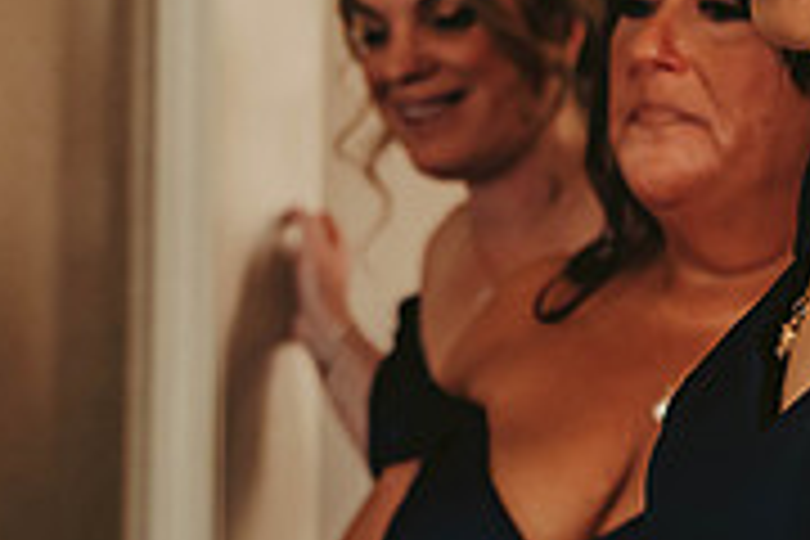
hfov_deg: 13.7
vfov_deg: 9.2
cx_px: 738
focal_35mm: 148
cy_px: -65
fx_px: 3330
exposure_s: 1/100
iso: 800
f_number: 3.5
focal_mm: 46
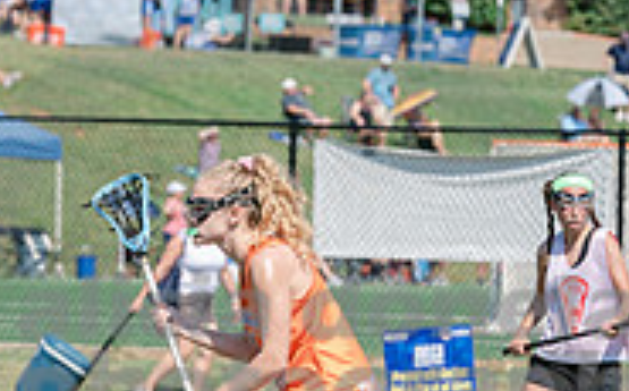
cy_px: 345
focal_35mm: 592
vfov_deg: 2.2
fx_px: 10133
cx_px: 255
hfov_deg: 3.6
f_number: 5.6
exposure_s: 1/2000
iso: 400
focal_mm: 185
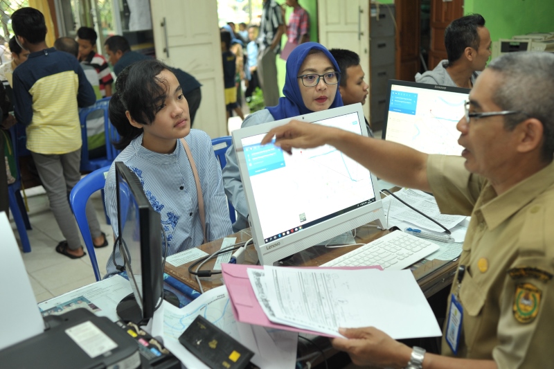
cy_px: 184
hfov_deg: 54.4
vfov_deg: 37.8
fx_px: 538
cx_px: 277
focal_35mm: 35
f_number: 4
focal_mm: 35
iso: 800
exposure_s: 1/50
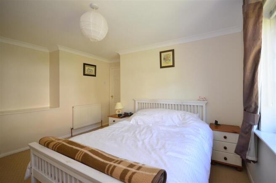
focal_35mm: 15
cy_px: 92
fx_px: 115
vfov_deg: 77.0
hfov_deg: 100.5
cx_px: 138
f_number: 5
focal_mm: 10
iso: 200
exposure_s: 1/20
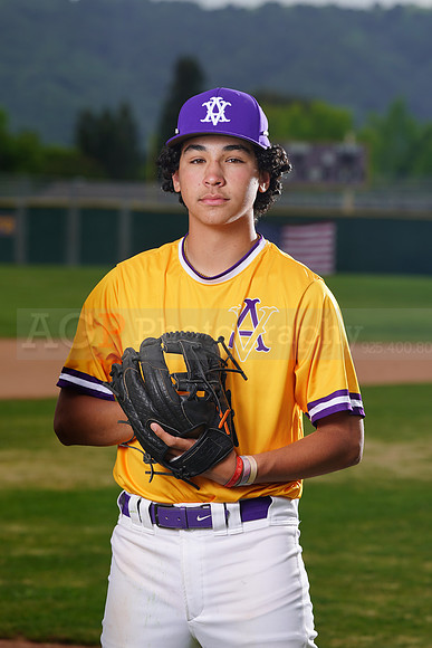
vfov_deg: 11.0
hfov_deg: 7.3
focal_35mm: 187
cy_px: 324
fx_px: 3364
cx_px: 216
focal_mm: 187
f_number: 8
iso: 100
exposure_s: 1/250
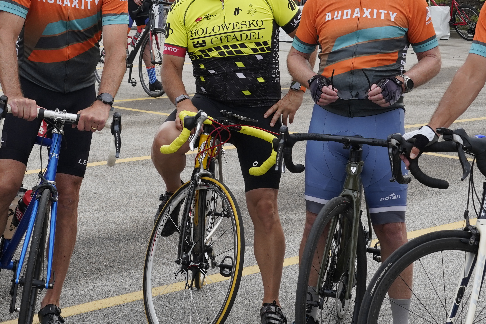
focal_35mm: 102
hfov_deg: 19.9
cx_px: 130
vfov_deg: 13.3
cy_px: 44
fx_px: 1377
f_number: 8
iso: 250
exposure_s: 1/200
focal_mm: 36
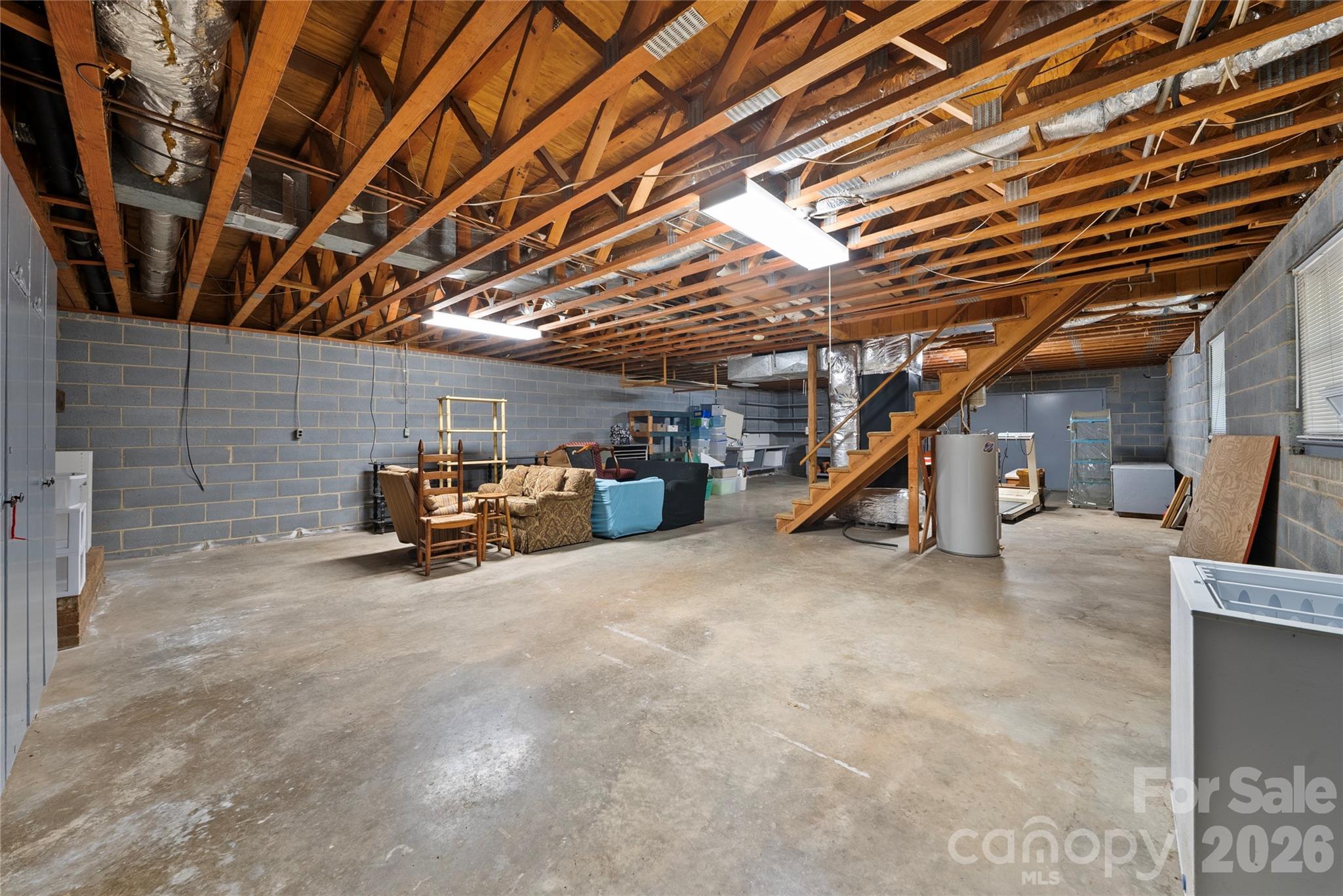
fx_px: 448
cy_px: 448
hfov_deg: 112.6
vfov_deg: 90.1
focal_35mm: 12
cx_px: 672
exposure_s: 3.2
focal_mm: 12
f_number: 9
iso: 250
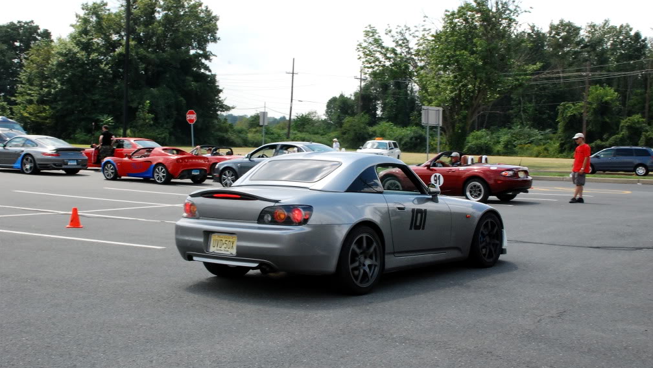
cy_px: 178
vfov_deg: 24.2
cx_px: 331
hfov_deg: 41.7
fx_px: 858
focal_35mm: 50
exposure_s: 1/125
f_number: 20
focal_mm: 31
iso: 640
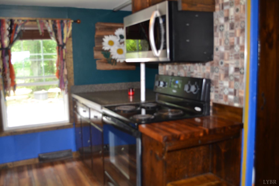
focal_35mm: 33
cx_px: 140
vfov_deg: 40.0
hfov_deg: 57.2
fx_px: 256
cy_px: 93
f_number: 3.8
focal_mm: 22
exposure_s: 1/60
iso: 450
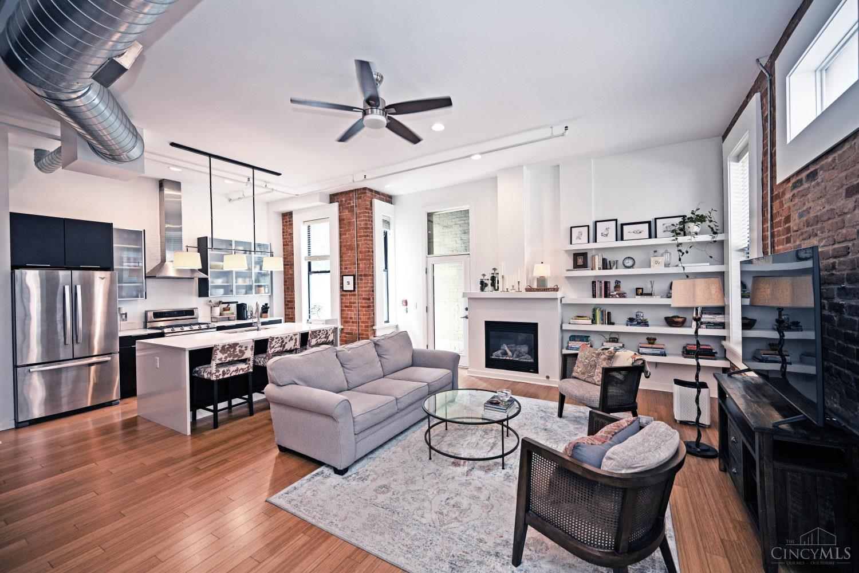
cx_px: 430
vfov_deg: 81.2
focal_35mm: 14
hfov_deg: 104.3
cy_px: 286
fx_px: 334
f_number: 4
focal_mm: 14
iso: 320
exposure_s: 1/60
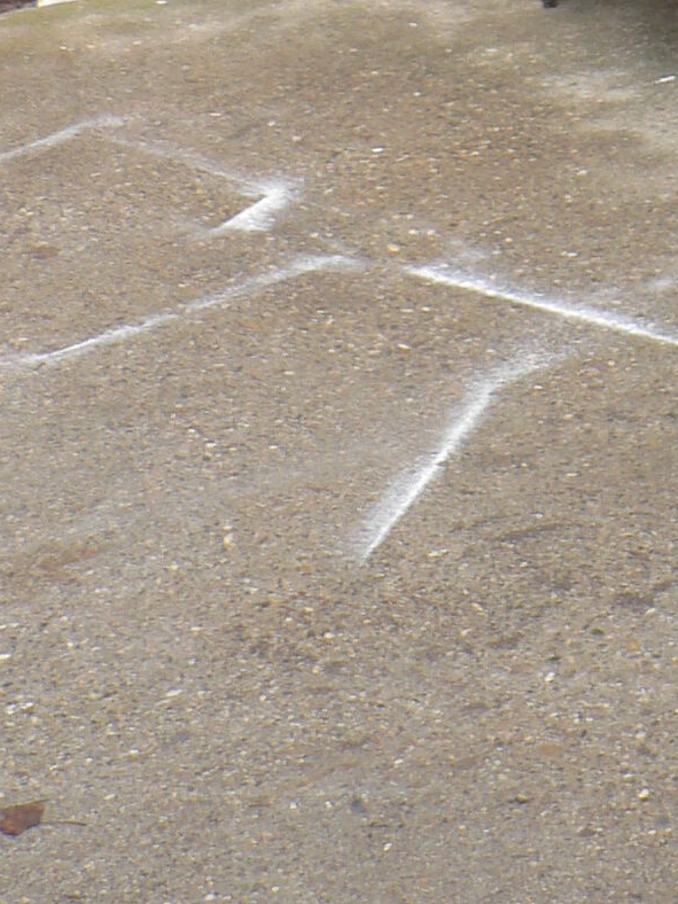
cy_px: -420
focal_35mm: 117
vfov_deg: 15.6
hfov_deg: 12.0
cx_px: 1086
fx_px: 3055
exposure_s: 1/125
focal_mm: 6
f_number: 2.8
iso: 80
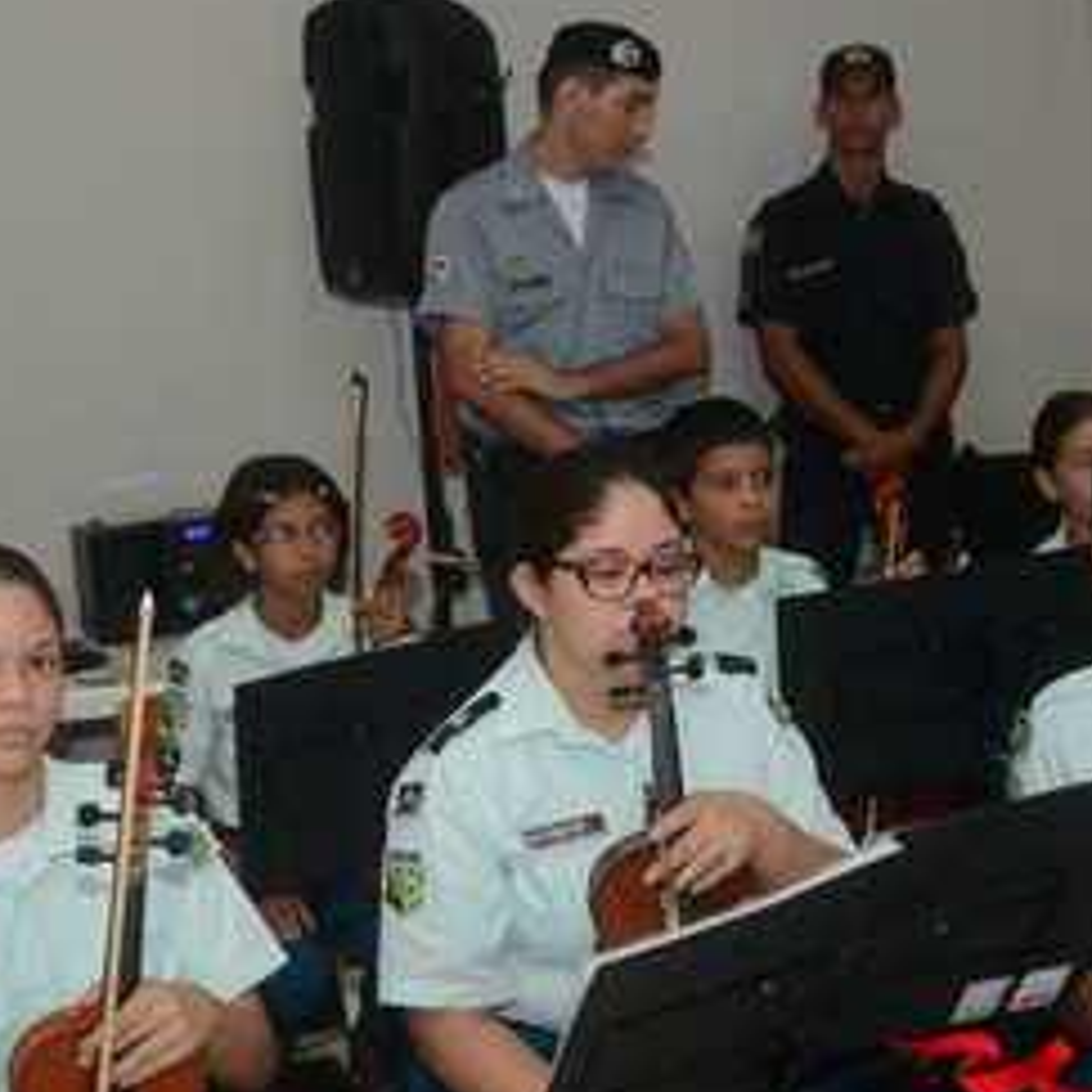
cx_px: 485
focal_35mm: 66
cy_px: 643
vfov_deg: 26.1
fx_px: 2356
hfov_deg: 26.1
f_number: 4
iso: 1600
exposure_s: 1/125
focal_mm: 28
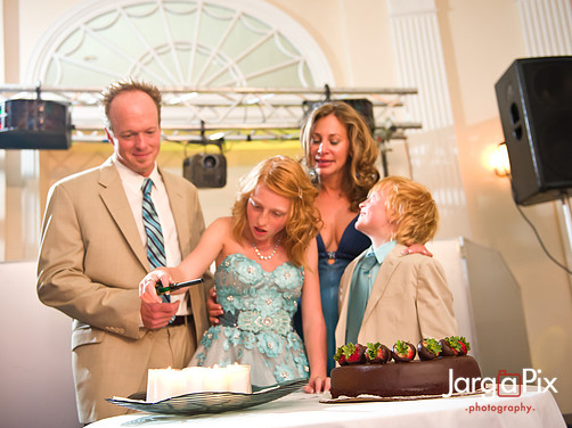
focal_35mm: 40
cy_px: 209
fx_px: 661
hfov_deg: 46.8
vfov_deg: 35.9
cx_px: 267
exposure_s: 1/125
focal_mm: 36
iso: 1600
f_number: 3.2
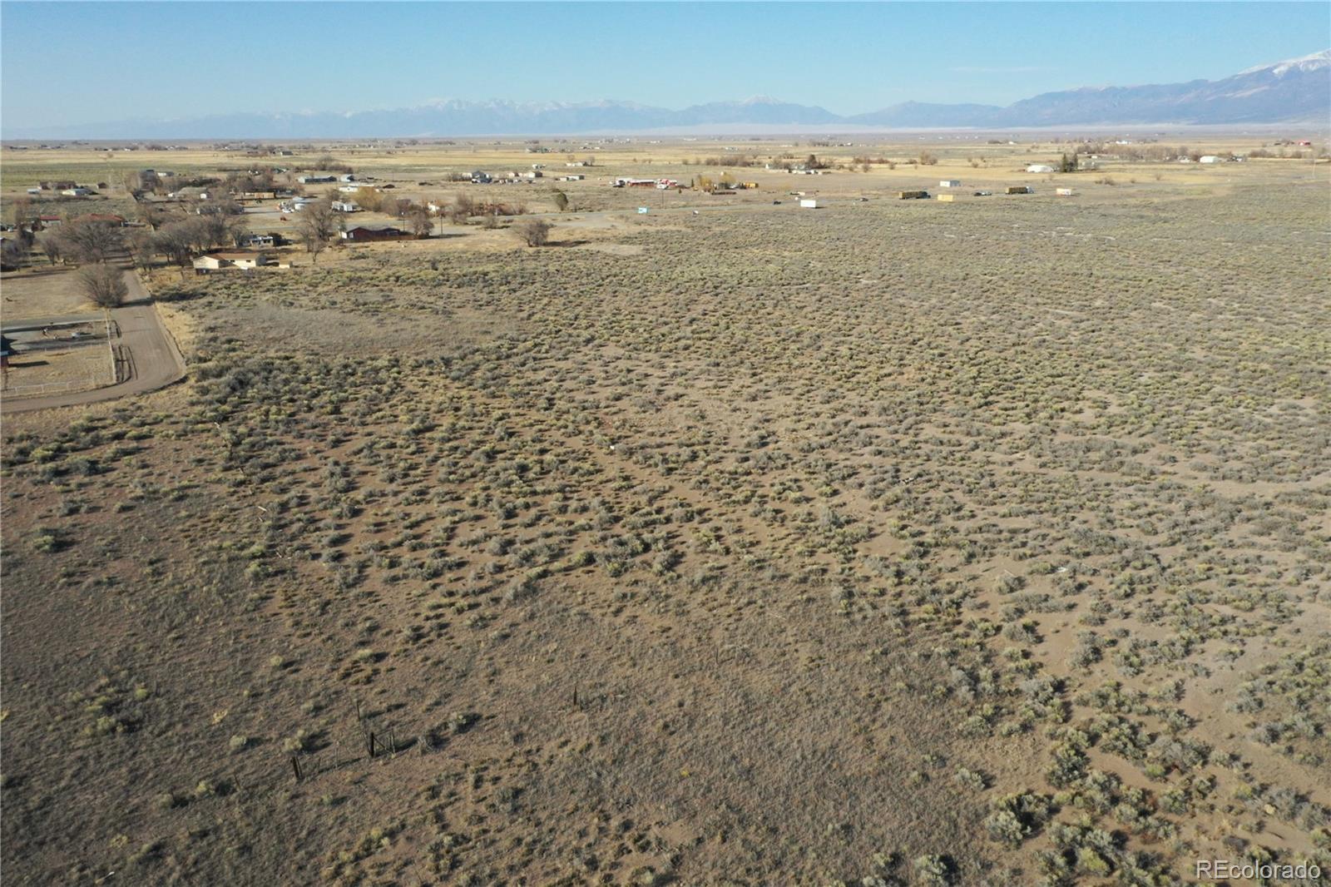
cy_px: 444
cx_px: 666
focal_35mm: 28
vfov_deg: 46.4
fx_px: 1035
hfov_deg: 65.5
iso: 400
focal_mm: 10.26
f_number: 11
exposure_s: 1/400
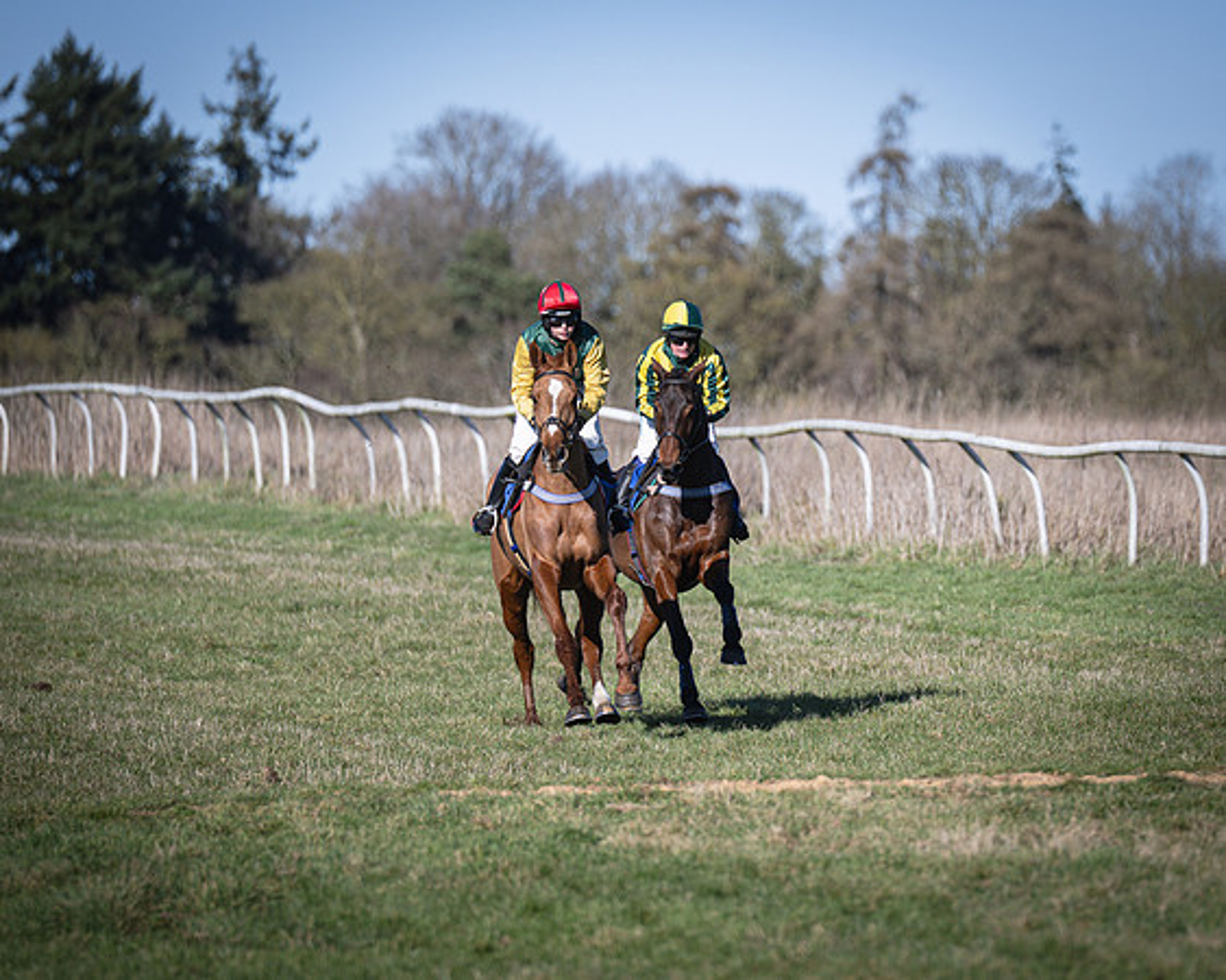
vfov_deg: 4.1
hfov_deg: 5.1
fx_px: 13672
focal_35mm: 377
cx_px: 827
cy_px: 389
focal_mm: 200
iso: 100
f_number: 2.8
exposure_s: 1/2000
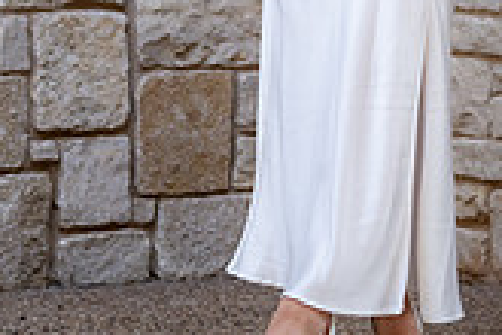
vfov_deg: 4.4
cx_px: 375
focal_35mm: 312
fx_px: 4350
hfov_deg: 6.6
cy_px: -196
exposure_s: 1/320
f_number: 2.8
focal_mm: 70
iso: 400
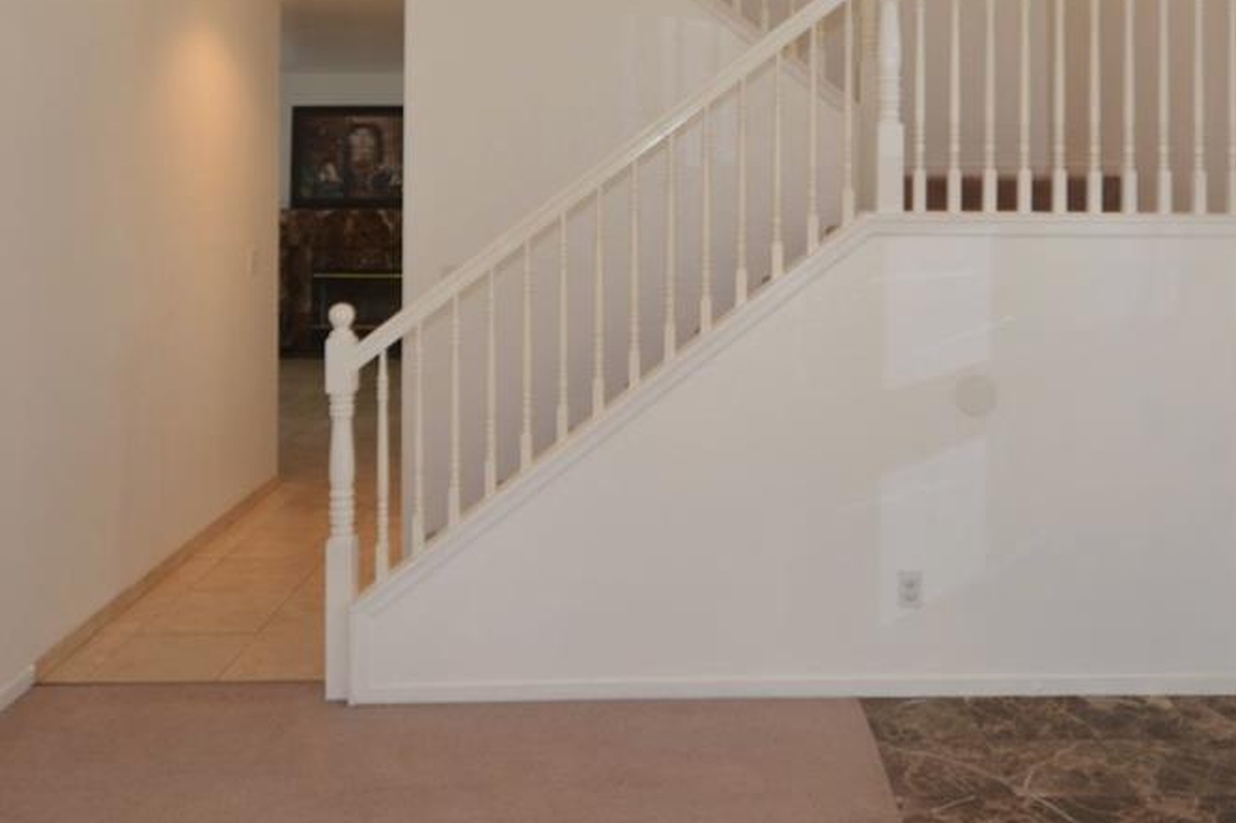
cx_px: 683
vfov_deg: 37.2
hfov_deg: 55.7
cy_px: 143
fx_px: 1167
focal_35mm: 34
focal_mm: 10
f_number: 4
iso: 280
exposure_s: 1/60
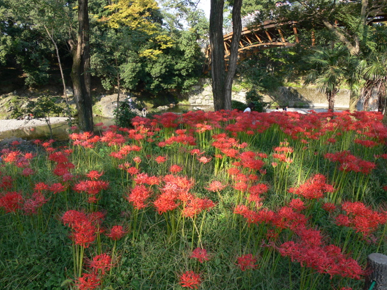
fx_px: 414
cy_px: 137
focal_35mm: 37
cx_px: 203
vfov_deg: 38.7
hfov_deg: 50.1
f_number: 4.5
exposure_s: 1/100
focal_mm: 7.4
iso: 80
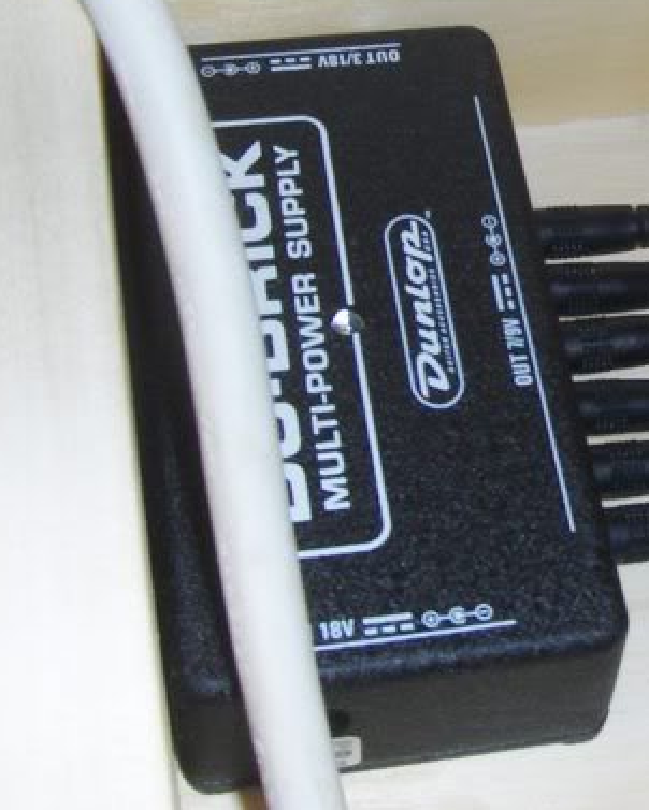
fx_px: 2039
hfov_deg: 17.5
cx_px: 696
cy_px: 170
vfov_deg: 22.2
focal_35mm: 85
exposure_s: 1/60
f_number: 5.09
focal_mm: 6.5
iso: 100
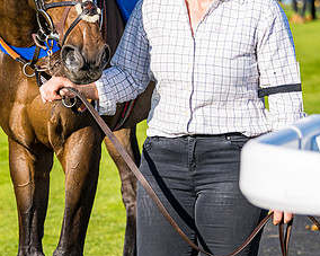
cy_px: -1
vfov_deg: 7.2
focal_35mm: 215
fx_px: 2036
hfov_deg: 9.0
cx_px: 108
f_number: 4
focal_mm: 86
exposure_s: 1/2000
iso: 200
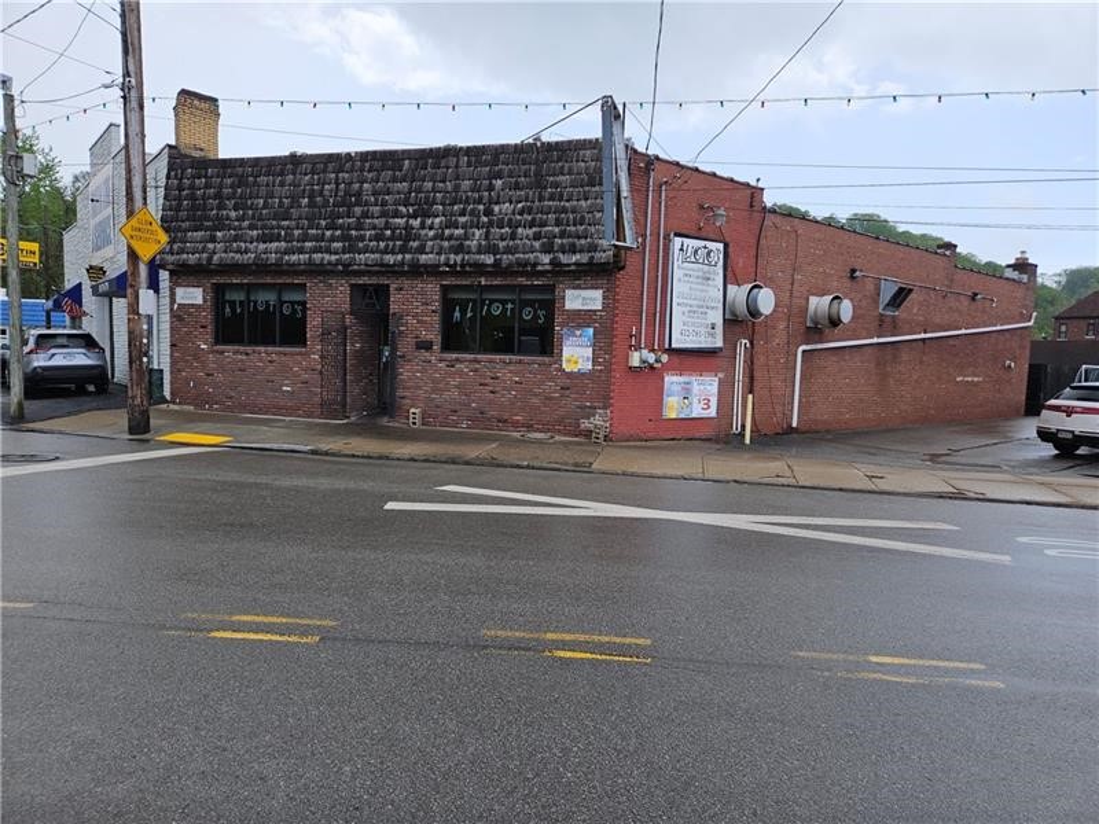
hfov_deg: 73.9
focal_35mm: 23
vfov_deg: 58.9
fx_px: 730
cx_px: 550
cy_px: 412
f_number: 1.8
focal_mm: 5.4
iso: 25
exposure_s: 1/724
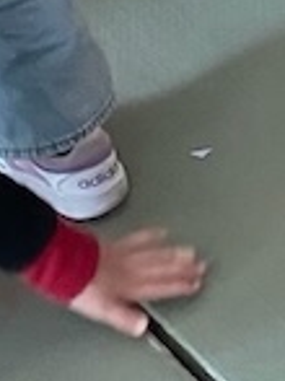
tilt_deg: -24.9
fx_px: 1990
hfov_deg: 7.6
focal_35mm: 181
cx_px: 679
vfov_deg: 10.1
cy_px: -386
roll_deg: +2.7
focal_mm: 4.25
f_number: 1.8
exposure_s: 1/50
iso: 200
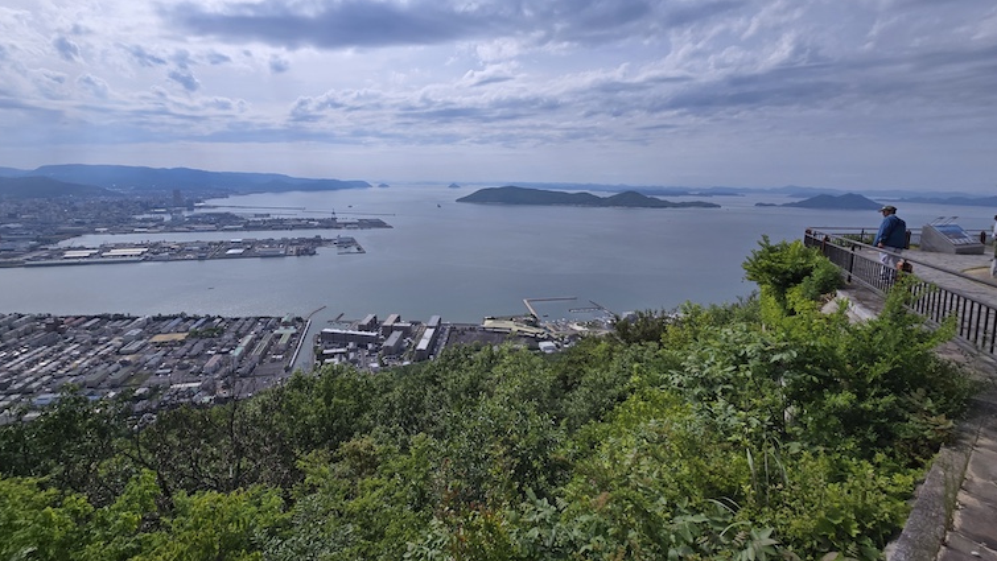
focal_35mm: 15
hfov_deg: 103.0
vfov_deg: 70.2
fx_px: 397
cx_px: 487
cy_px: 240
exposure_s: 1/6444
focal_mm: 2.2
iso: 50
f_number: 2.2
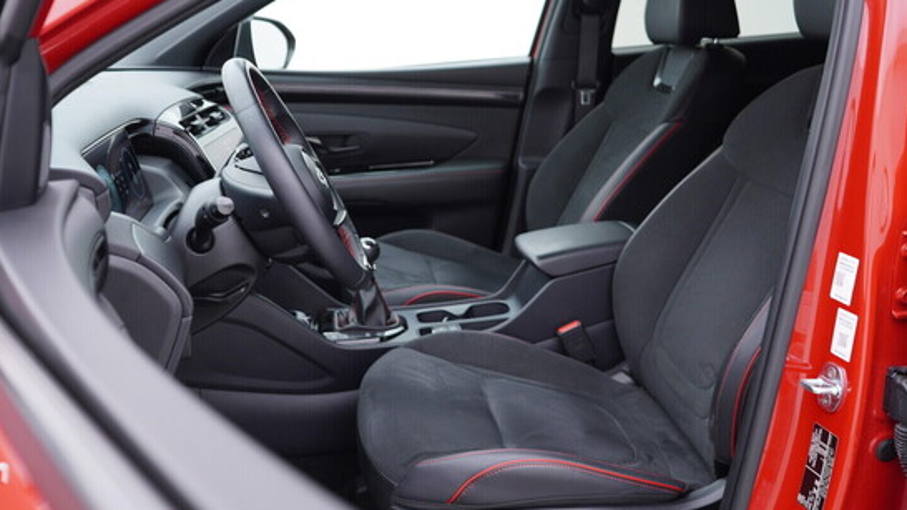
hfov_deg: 52.8
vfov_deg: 31.2
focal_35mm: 38
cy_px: 255
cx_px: 455
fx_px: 914
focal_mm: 24
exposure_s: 1/40
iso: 160
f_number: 2.8
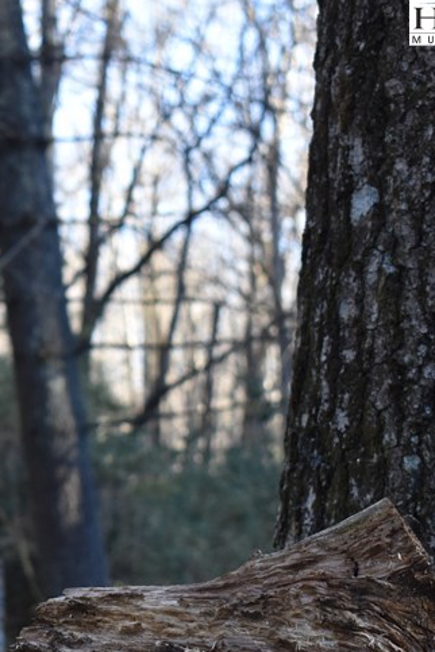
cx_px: -31
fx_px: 2447
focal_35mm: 135
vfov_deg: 15.1
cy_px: 462
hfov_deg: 10.1
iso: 720
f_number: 5
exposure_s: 1/250
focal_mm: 40
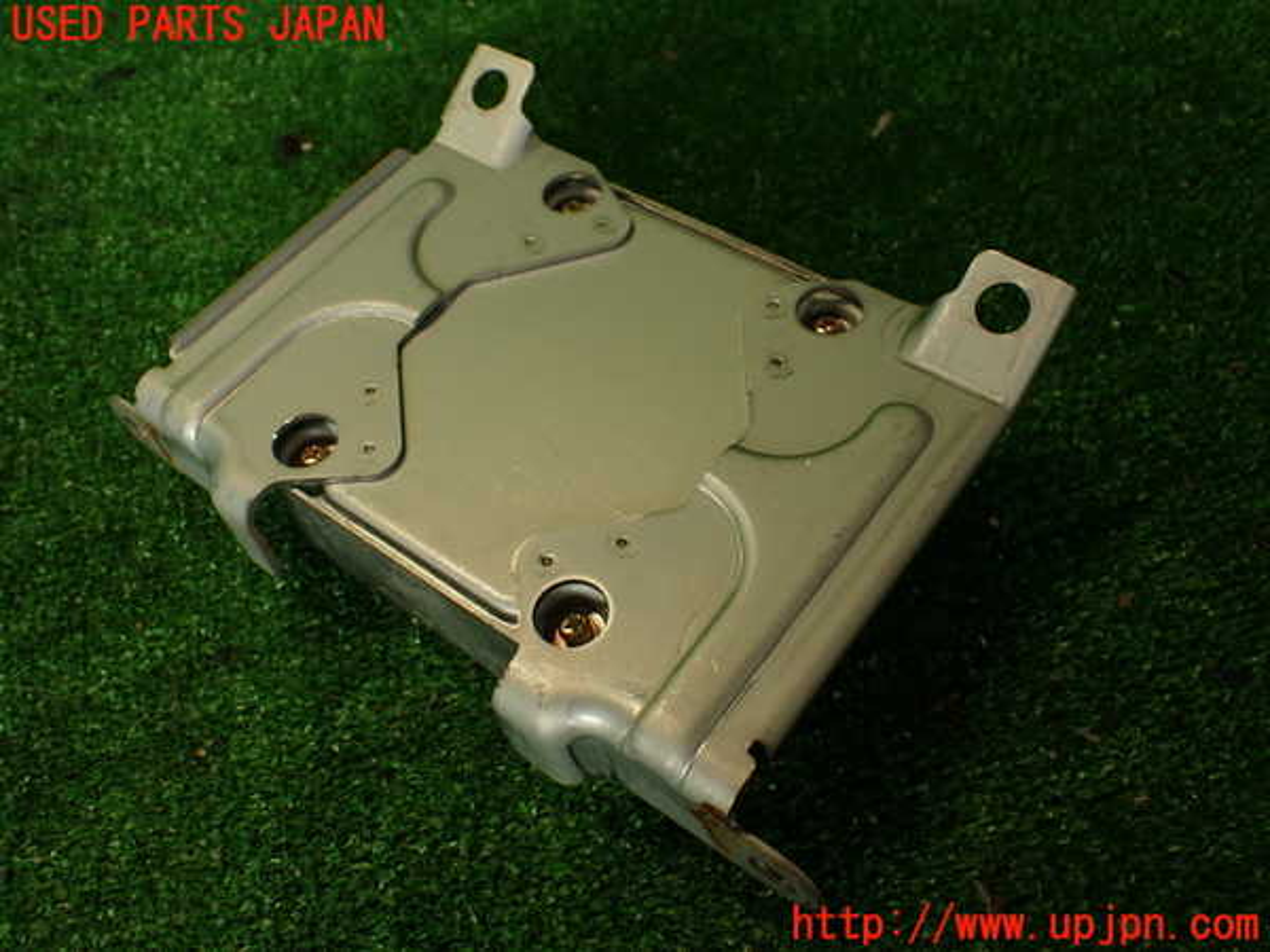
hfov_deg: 56.8
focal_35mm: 32
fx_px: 1174
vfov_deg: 44.2
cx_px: 635
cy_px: 476
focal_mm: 5.79
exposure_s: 1/60
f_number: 2.4
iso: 125
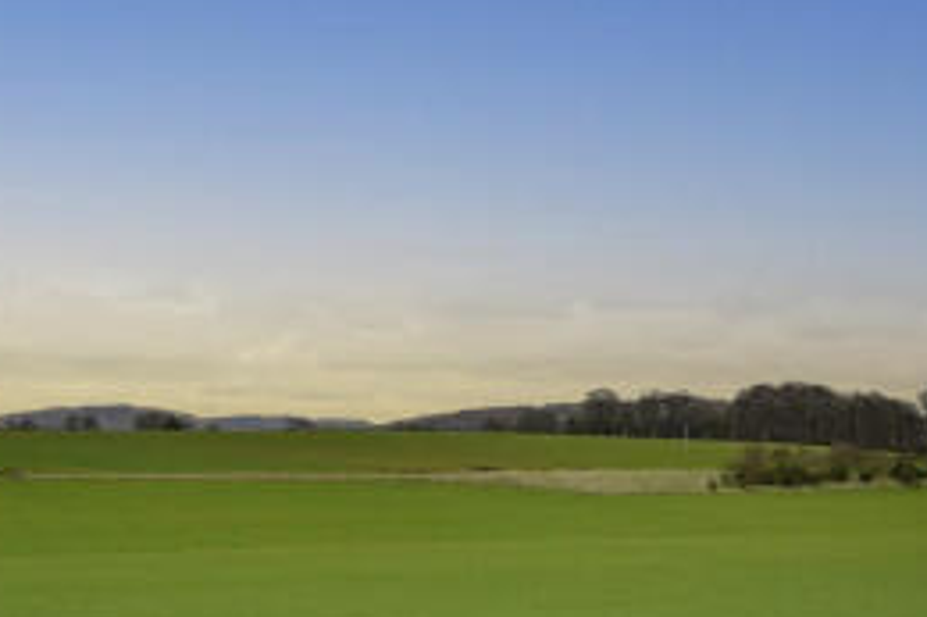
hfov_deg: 36.3
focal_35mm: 55
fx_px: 1415
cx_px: 453
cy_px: 462
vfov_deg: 24.3
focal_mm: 20
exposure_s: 1/200
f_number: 5.6
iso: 100
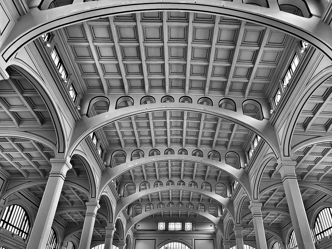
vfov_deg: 51.2
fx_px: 259
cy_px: 143
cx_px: 183
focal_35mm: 27
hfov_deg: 65.2
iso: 32
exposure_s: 1/256
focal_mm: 5.4
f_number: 1.8
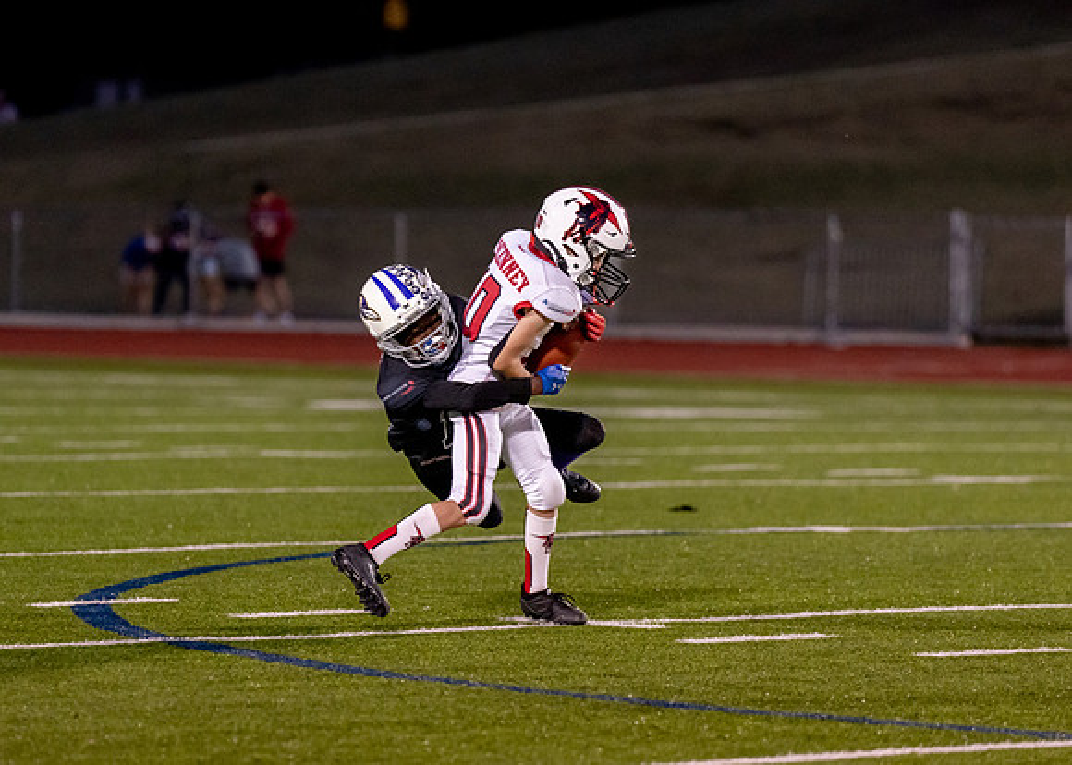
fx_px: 8256
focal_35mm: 271
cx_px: 499
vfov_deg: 5.3
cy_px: 418
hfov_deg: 7.4
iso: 1600
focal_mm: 164
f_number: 2.8
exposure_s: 1/1000
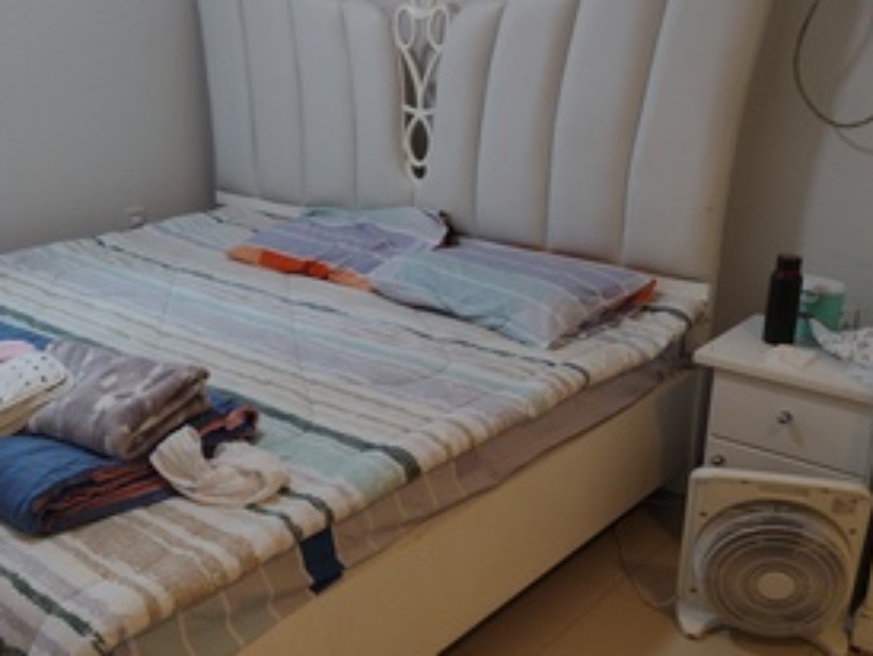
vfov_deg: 36.0
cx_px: 323
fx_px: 1010
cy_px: 295
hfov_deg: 46.3
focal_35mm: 40
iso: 479
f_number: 1.8
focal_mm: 5.56
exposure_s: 1/120
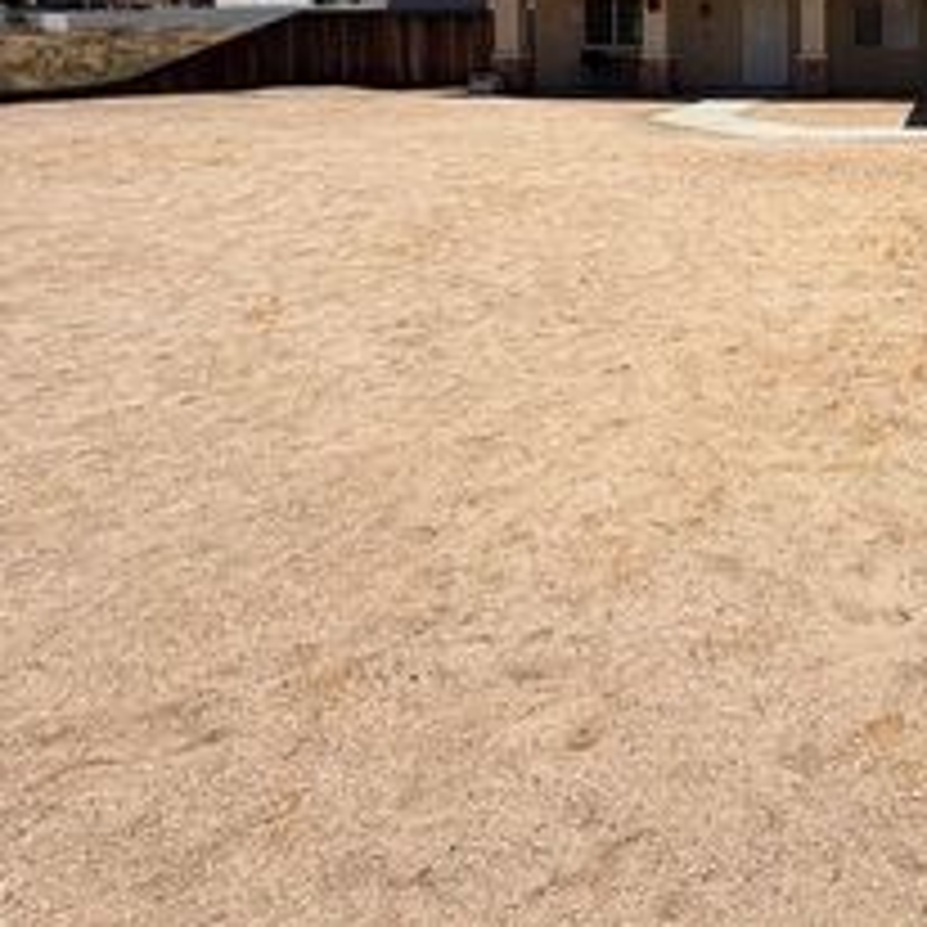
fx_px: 909
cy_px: 97
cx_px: 945
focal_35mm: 30
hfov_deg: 45.0
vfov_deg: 48.5
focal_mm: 2.22
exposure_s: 1/1368
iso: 20
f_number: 2.2
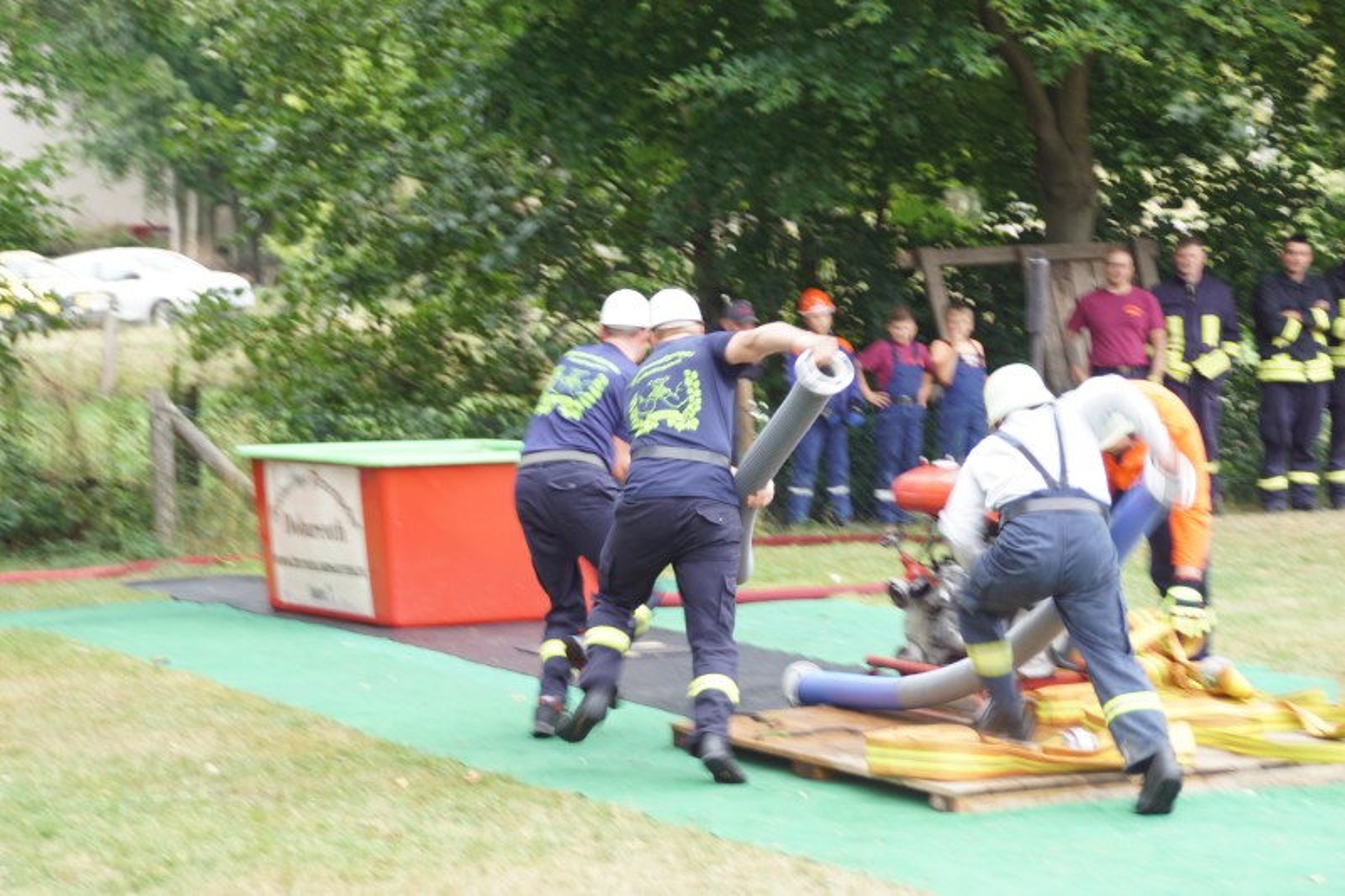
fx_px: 4202
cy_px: 448
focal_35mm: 112
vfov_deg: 12.2
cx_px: 672
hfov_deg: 18.2
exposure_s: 1/30
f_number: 5.6
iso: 125
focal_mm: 75
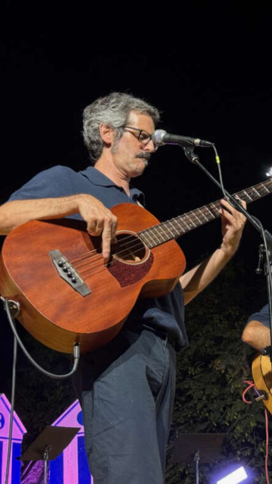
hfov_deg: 16.7
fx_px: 898
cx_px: 300
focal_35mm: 70
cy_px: 242
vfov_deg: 30.2
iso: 160
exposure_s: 1/60
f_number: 1.78
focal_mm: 6.76
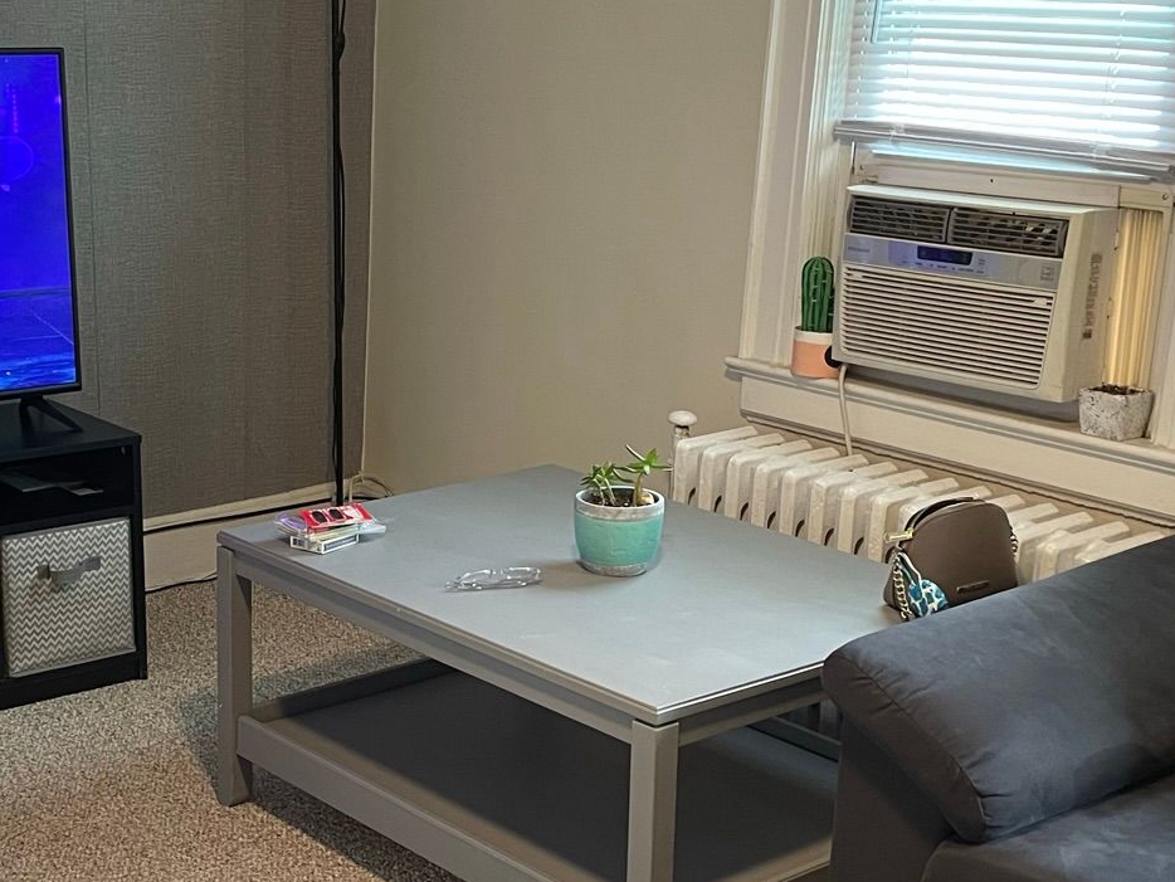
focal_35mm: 57
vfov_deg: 25.6
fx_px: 1935
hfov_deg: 33.5
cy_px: 547
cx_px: 415
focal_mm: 4.2
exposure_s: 1/60
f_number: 1.6
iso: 320
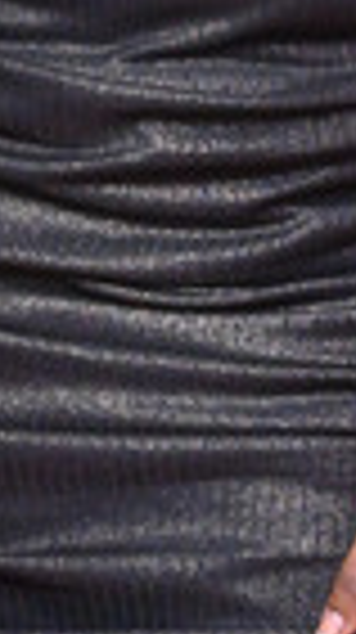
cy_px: -378
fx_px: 4006
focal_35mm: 238
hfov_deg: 5.1
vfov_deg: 8.8
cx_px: -68
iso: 6400
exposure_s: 1/250
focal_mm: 50
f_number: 4
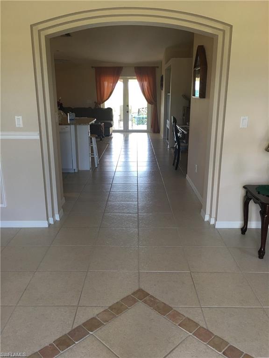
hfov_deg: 48.2
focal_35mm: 29
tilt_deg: -14.6
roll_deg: -0.6
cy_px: 179
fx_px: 300
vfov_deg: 61.7
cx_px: 134
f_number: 2.2
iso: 32
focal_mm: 4.15
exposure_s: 1/30
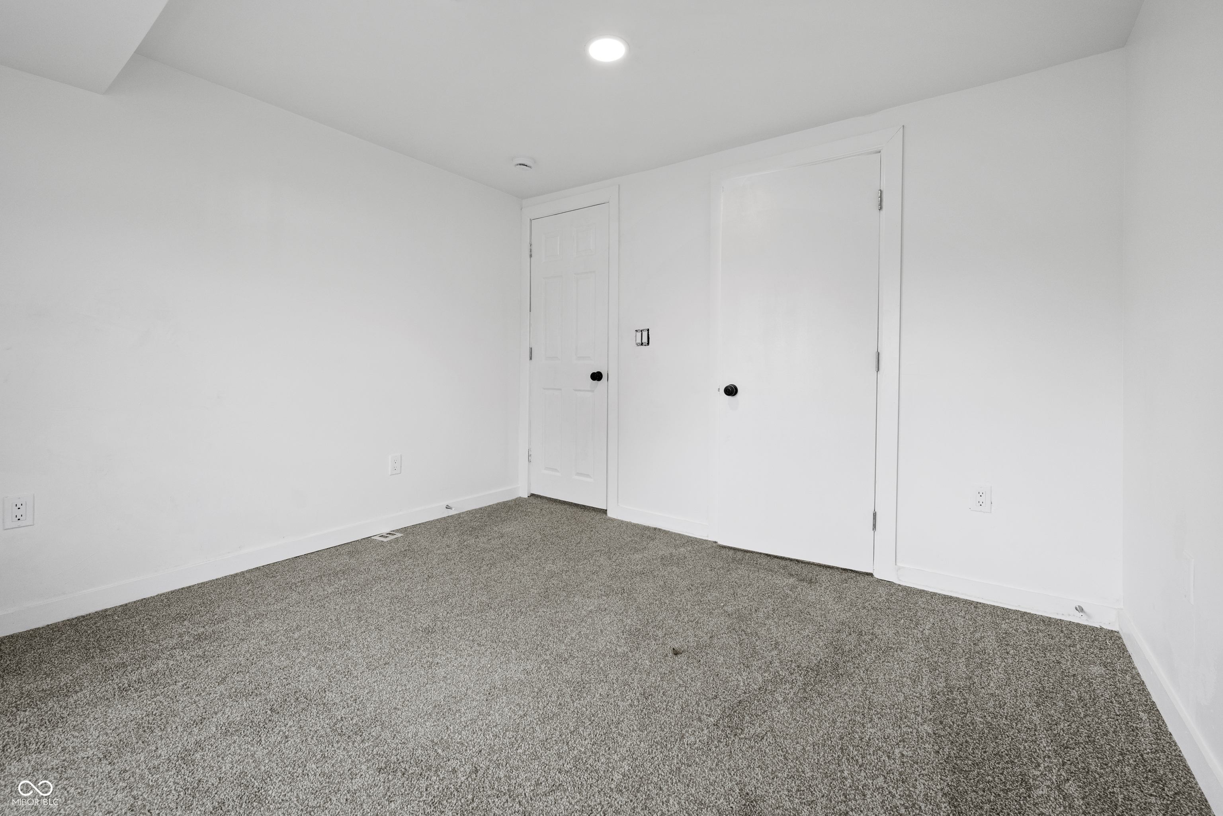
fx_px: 510
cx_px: 612
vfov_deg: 77.3
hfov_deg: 100.4
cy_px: 408
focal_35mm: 15
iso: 4000
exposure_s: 1/15
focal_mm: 15
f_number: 10
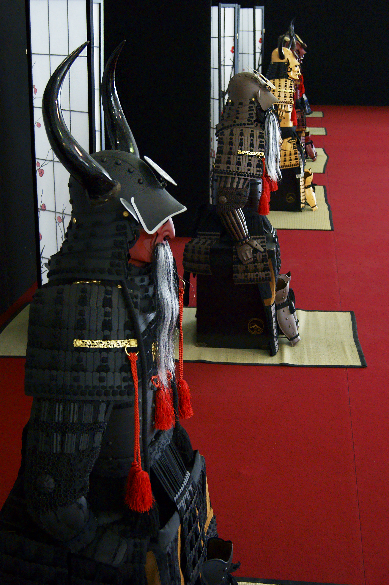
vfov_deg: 41.1
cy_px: 303
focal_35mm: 48
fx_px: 779
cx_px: 206
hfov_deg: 28.0
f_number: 4.5
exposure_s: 1/50
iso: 400
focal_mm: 30
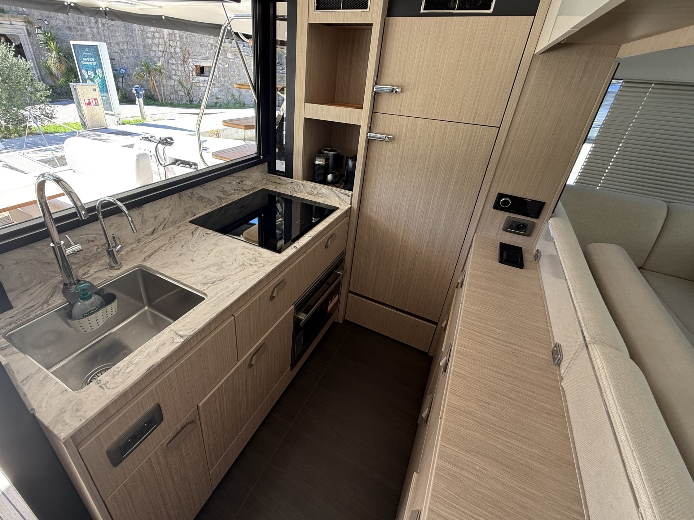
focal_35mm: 16
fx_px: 321
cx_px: 318
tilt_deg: -27.4
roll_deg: -4.0
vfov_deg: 77.9
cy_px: 234
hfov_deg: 94.3
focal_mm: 2.22
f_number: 2.2
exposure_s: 1/99
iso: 80
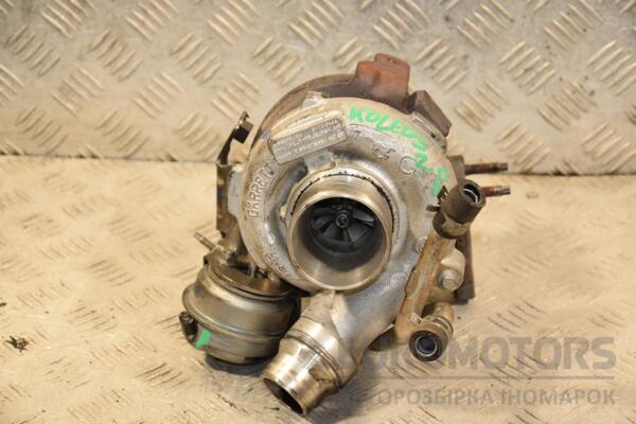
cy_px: 212
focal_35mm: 99
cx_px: 318
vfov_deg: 13.8
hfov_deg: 20.6
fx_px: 1749
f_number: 5.3
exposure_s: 1/160
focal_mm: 66
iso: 800
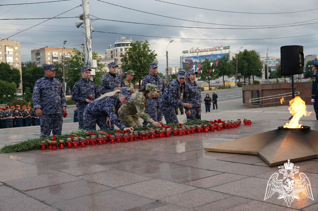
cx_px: 159
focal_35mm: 45
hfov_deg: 43.6
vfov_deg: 29.8
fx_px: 397
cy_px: 106
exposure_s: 1/160
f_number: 4.5
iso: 250
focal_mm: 30
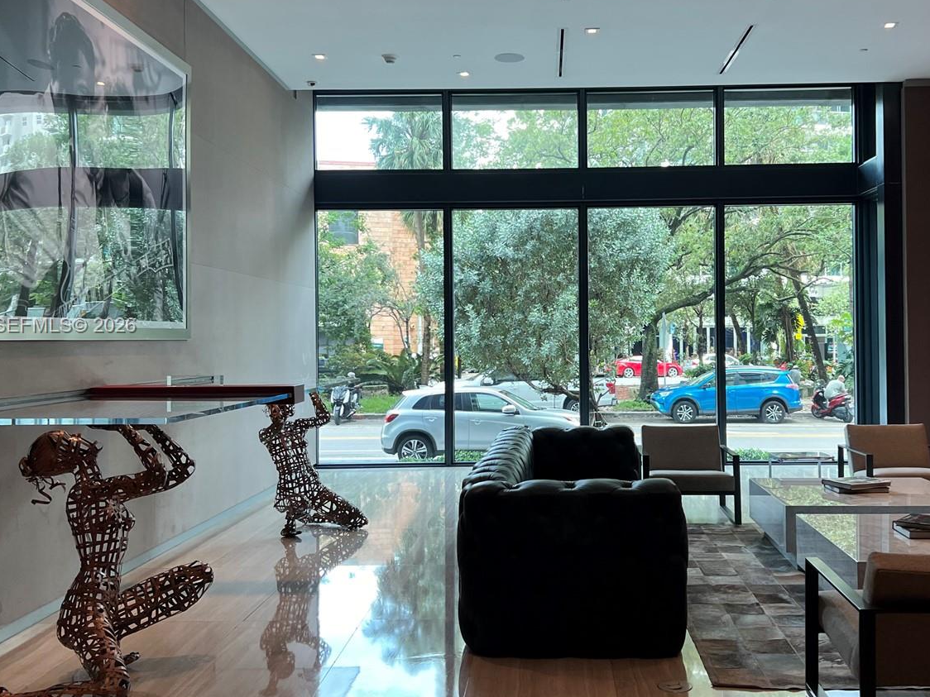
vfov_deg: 38.7
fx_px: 994
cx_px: 540
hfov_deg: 49.9
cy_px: 327
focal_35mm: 37
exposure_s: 1/120
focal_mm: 5.7
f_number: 1.5
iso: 100
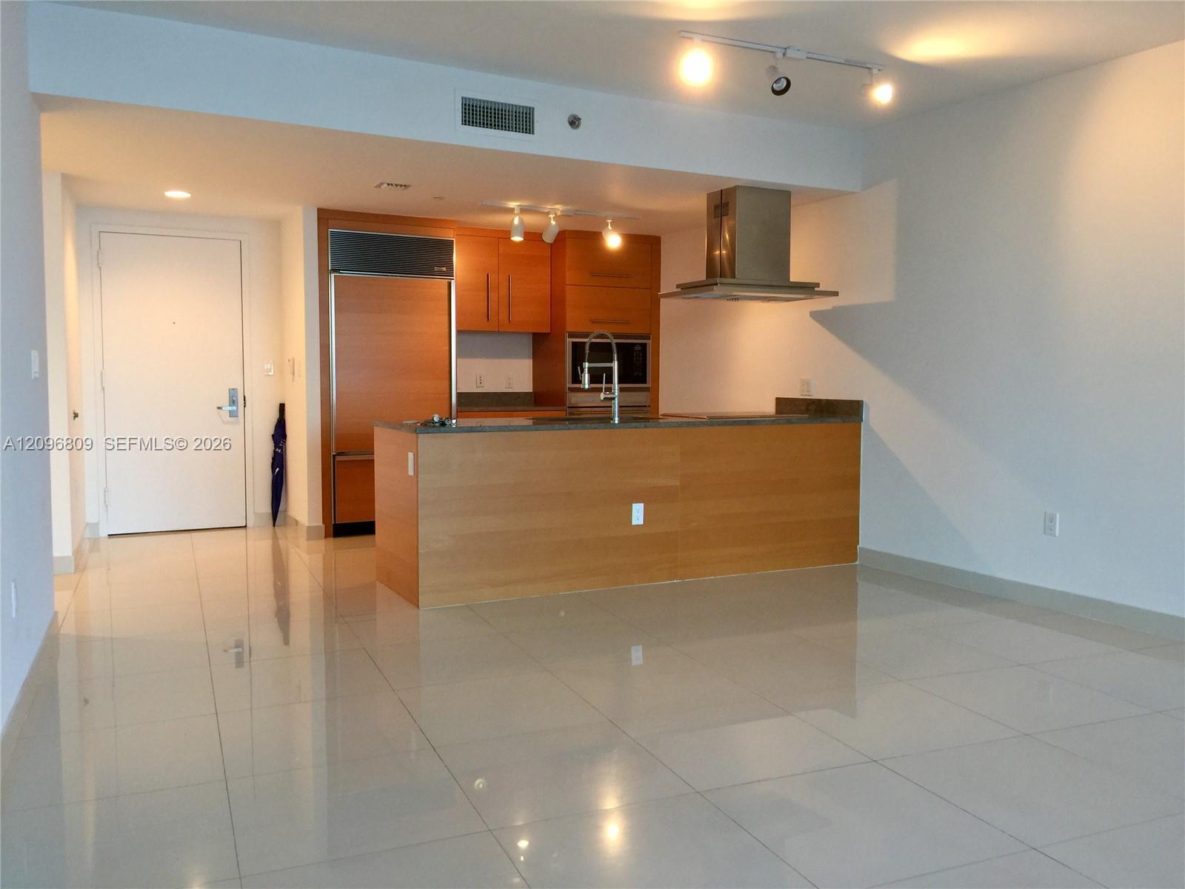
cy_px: 444
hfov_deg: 61.7
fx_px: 993
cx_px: 592
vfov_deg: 48.2
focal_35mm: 29
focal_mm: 4.15
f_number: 2.2
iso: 50
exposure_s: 1/15
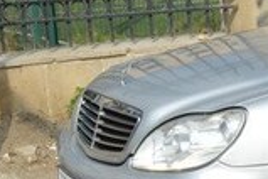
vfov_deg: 10.0
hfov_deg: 13.1
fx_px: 1020
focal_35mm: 137
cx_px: 519
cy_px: 117
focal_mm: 22
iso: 100
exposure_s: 1/320
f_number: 9
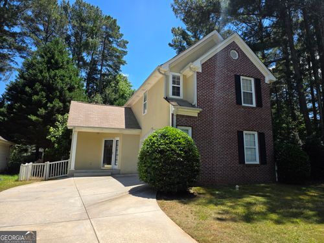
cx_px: 162
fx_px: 215
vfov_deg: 58.9
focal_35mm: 23
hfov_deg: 73.9
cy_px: 122
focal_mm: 6.3
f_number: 1.7
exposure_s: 1/2723
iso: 80
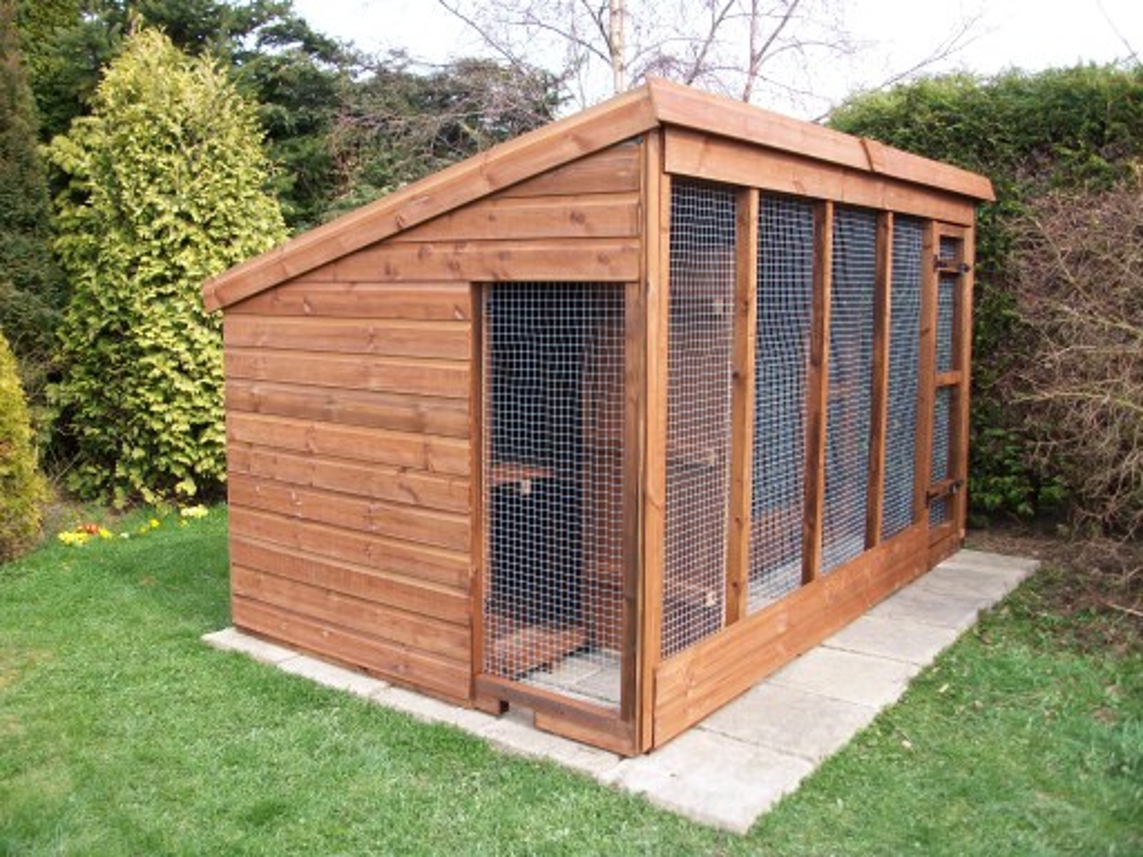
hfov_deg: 58.4
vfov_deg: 45.4
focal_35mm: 31
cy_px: 428
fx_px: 1024
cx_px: 572
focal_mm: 5.7
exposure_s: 1/302
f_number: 2.9
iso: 80
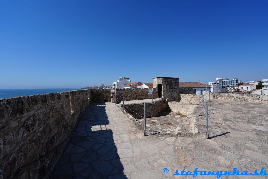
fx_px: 104
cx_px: 134
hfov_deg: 104.2
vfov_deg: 81.3
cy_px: 90
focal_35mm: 14
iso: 100
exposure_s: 1/250
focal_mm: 14
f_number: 11
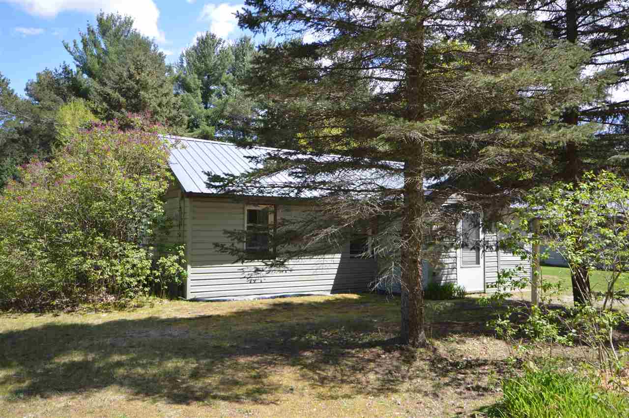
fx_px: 524
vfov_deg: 43.5
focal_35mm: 30
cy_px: 209
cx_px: 314
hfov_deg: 62.0
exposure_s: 1/125
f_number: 5.6
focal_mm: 20
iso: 100
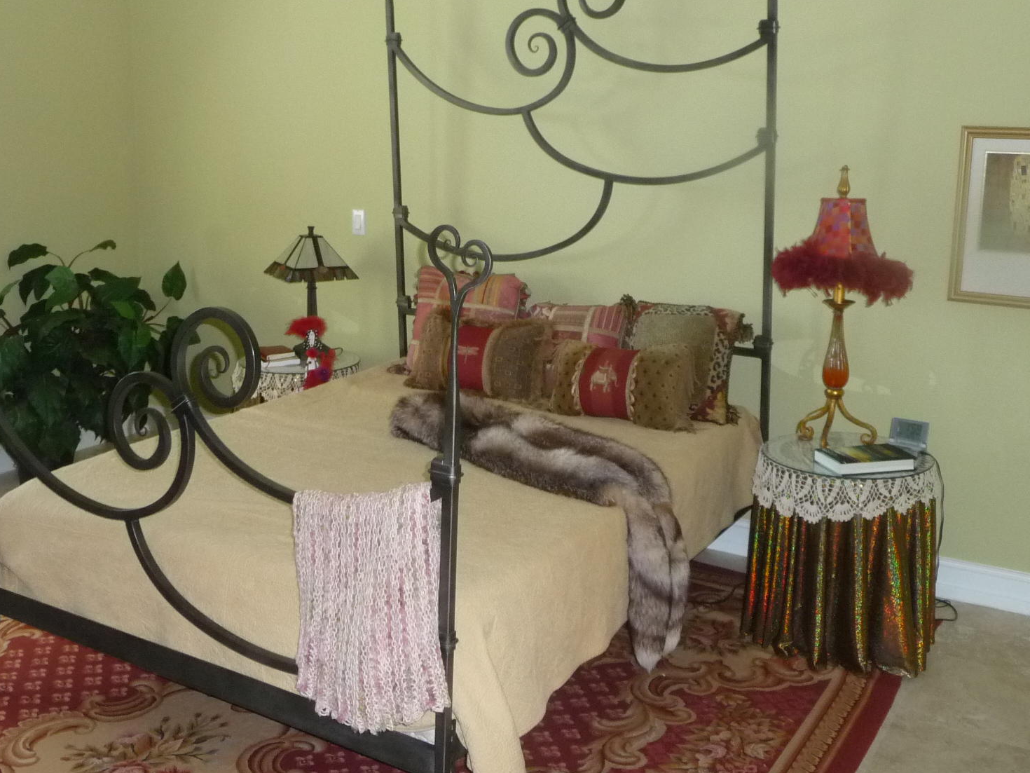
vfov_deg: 36.7
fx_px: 1161
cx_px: 441
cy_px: 299
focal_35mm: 39
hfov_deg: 47.7
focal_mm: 4.7
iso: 320
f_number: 3.3
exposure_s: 1/30
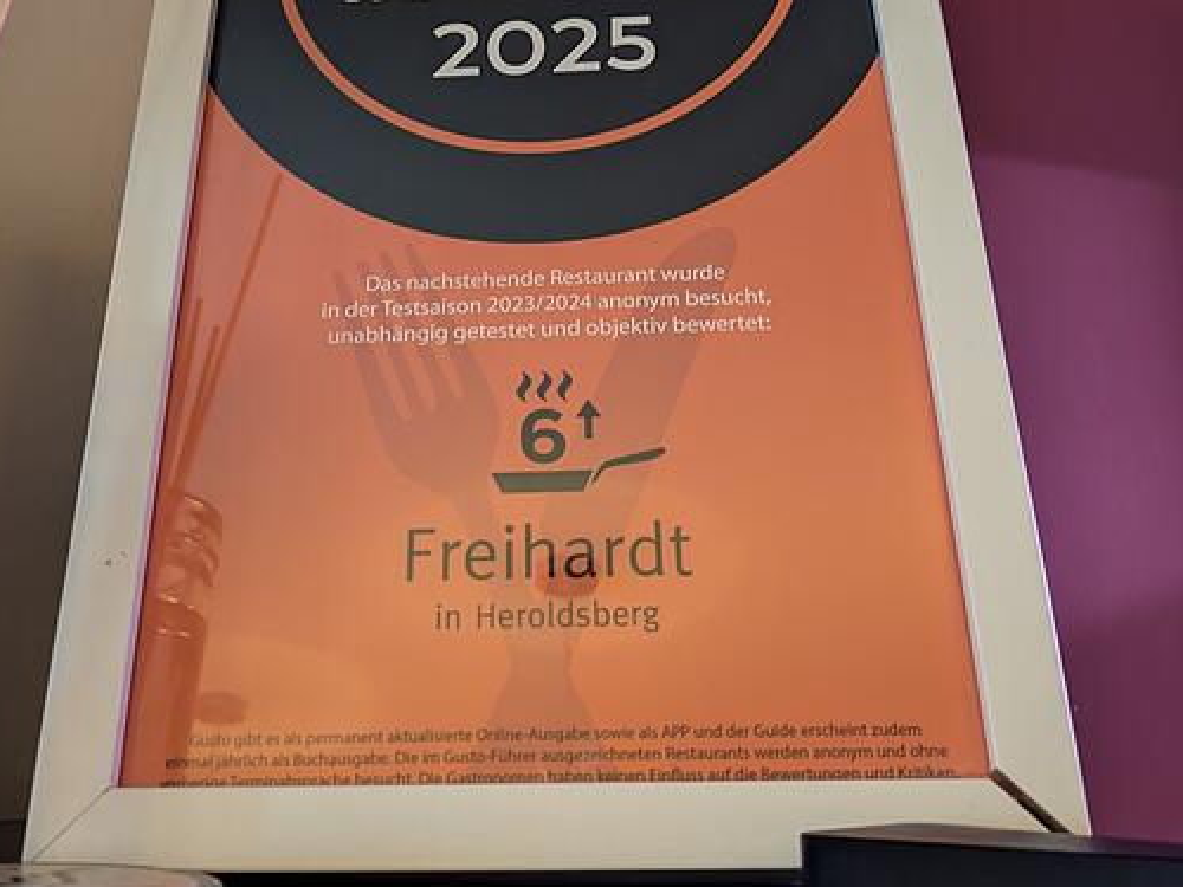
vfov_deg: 35.3
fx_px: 1367
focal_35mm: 40
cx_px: 544
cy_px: 237
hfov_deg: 46.8
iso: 341
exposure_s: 1/25
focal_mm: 5.43
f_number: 1.89
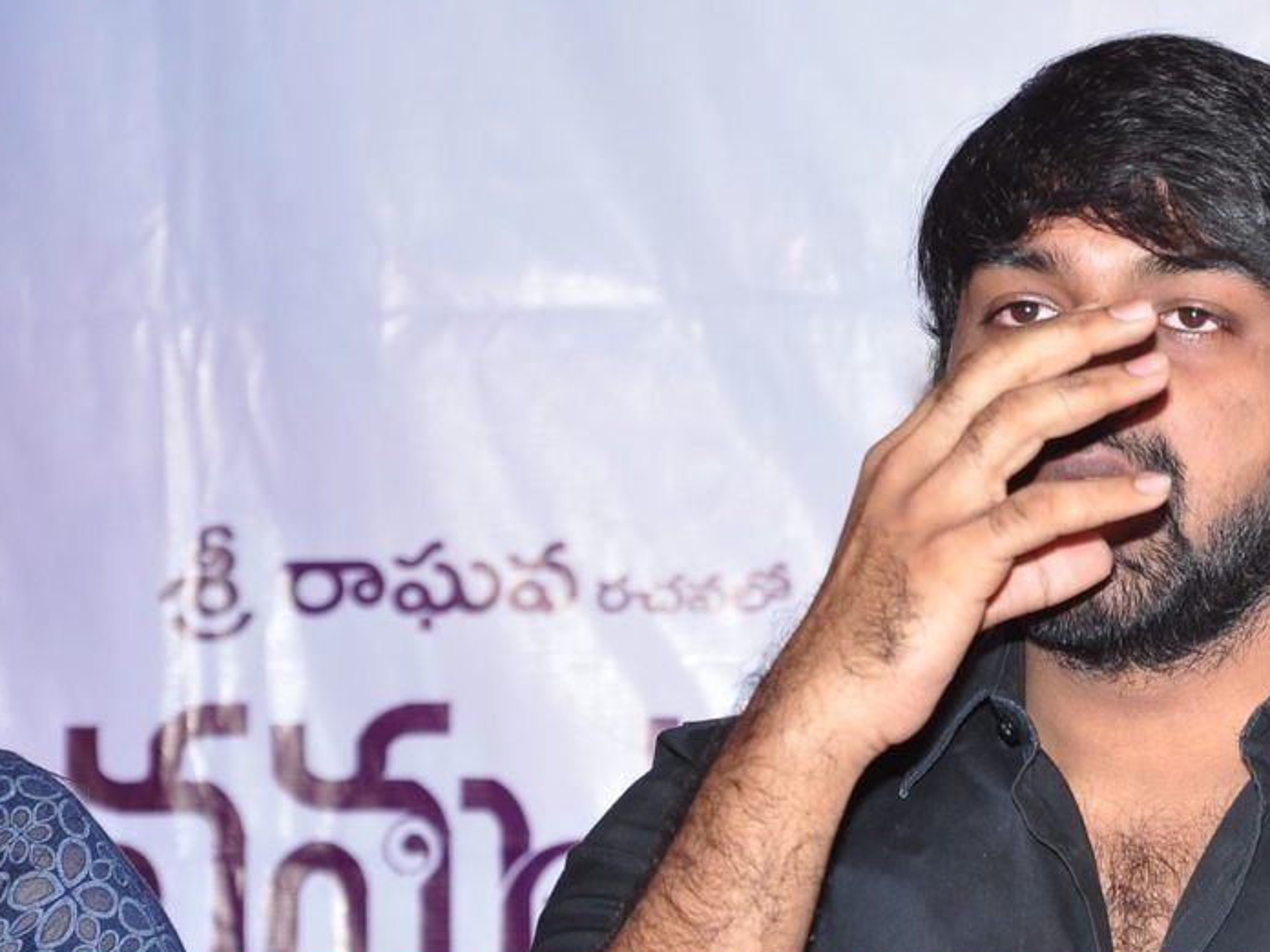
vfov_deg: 5.7
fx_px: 9569
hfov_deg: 7.6
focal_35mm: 261
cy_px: 419
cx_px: 1057
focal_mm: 105
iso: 400
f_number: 7.1
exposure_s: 1/125
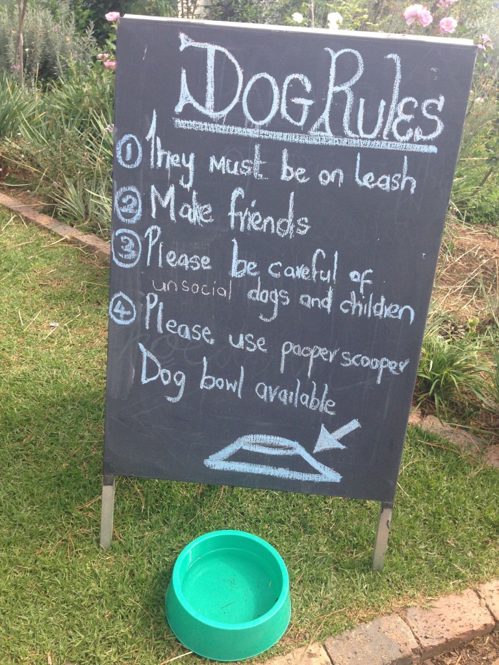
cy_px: 332
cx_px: 250
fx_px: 634
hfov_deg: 42.9
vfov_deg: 55.4
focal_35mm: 33
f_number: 2.4
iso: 50
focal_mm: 4.12
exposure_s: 1/158
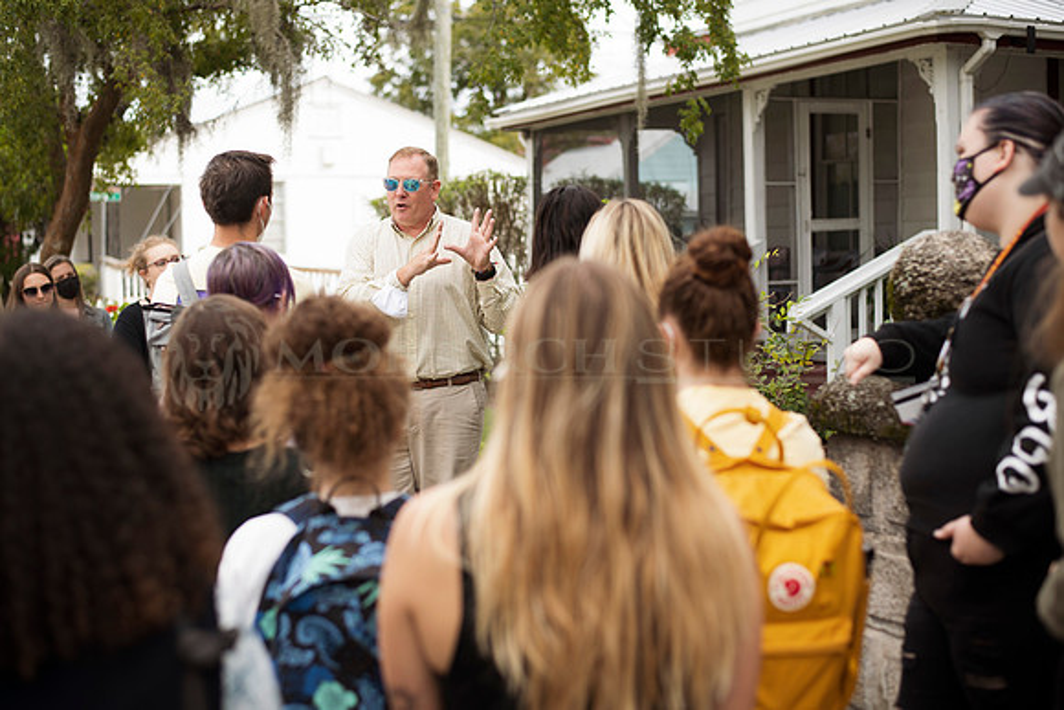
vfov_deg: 25.8
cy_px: 355
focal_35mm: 53
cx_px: 532
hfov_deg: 37.8
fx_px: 1553
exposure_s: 1/250
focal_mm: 50
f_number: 2.5
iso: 31
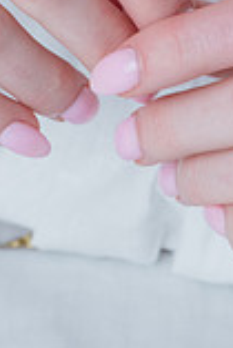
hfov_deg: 4.6
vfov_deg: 6.8
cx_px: 118
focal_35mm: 301
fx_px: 2916
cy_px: 20
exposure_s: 1/160
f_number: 16
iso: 200
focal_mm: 105
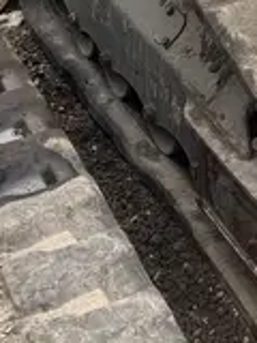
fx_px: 1267
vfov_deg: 13.8
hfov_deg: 10.9
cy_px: -269
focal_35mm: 128
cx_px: 454
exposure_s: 1/271
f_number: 1.8
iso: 32
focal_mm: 3.99
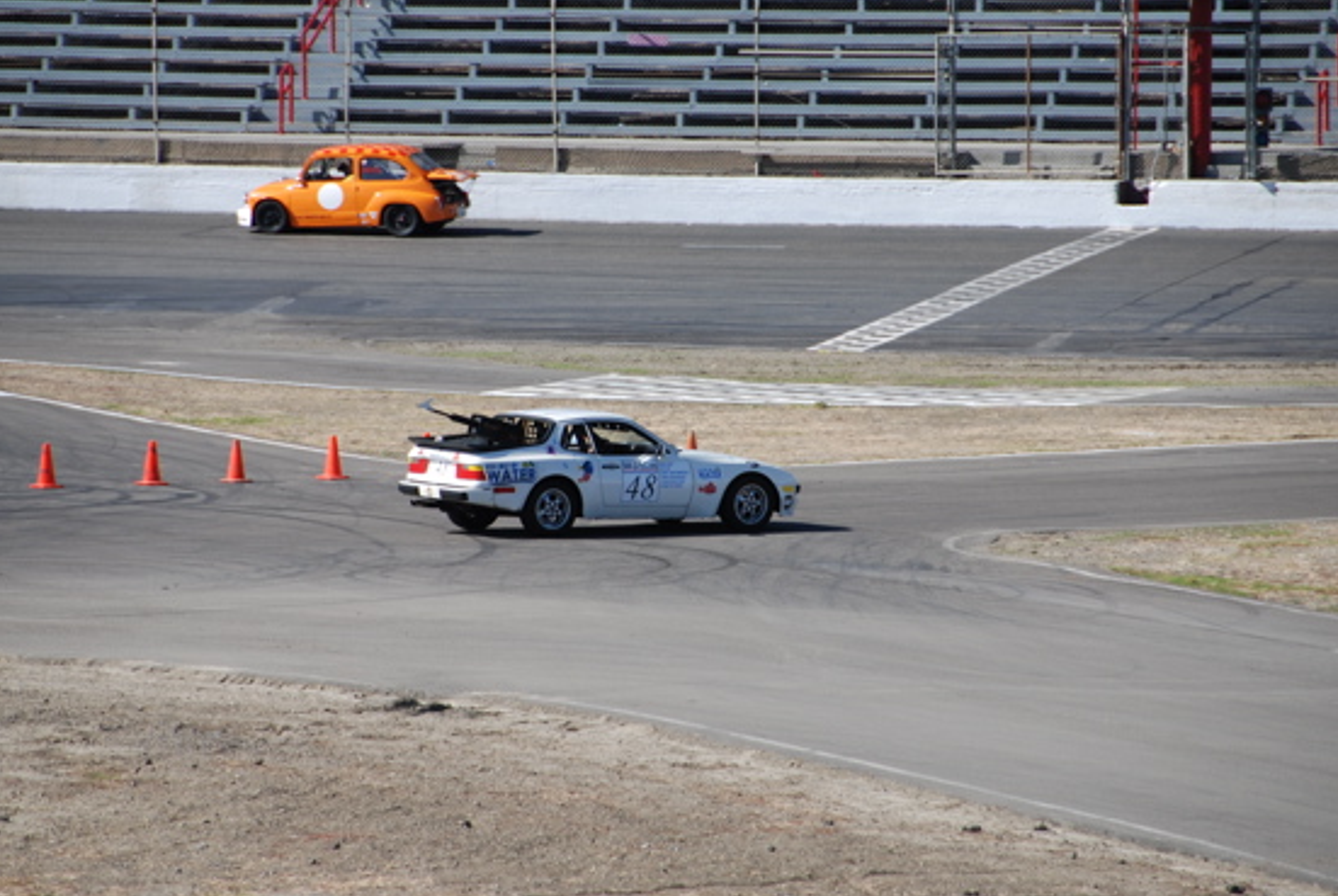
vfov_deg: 4.0
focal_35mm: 348
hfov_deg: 5.9
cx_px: 686
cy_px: 425
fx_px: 12951
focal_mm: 200
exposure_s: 1/800
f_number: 5.6
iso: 200
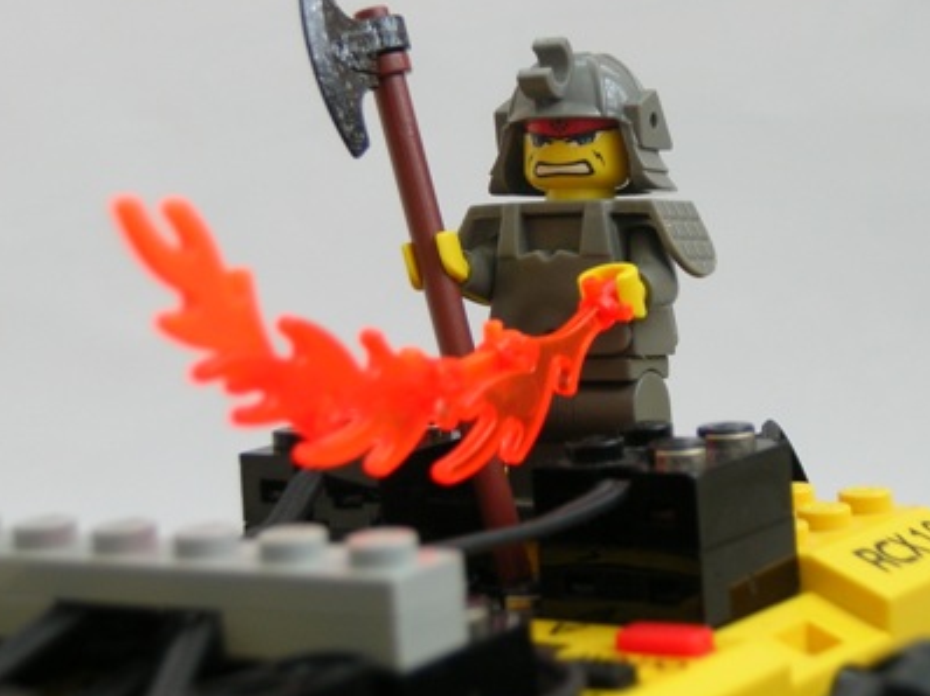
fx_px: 3007
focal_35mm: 112
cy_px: 287
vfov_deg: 13.2
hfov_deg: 17.6
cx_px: 563
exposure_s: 1/32.3
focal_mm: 12.8
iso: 50
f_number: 3.3
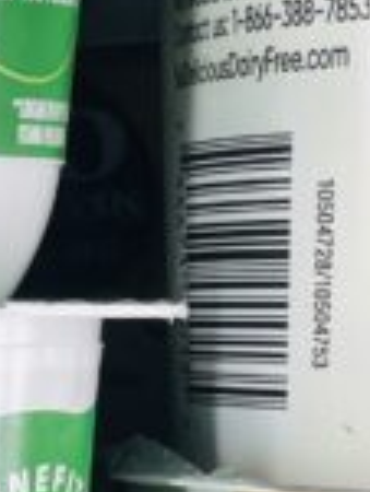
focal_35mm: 177
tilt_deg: -12.5
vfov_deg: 10.4
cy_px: 951
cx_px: -622
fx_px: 2515
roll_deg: +0.0
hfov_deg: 7.6
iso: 50
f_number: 1.6
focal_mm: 4.2
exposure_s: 1/121
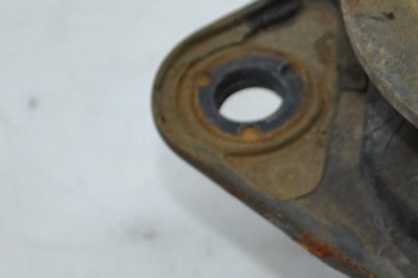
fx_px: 2473
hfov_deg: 9.5
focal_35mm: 213
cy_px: 151
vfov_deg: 6.4
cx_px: 545
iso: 400
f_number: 5.3
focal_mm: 42
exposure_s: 1/100
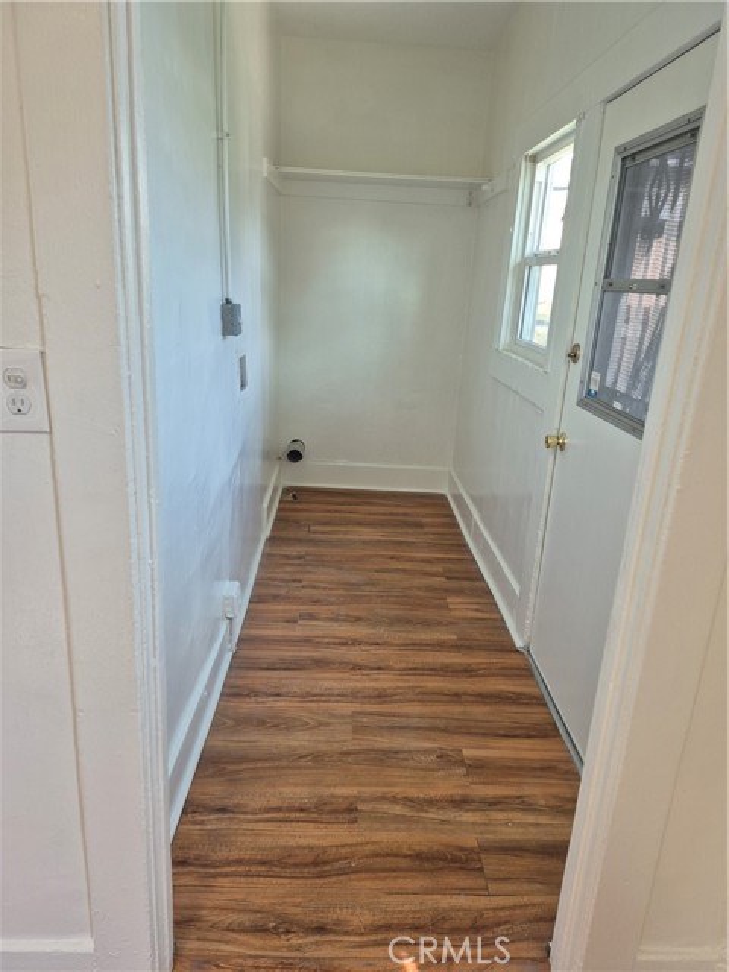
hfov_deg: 58.9
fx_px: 646
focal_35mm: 23
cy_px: 486
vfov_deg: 73.9
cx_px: 364
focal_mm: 5.4
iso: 125
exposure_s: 1/120
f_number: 1.8
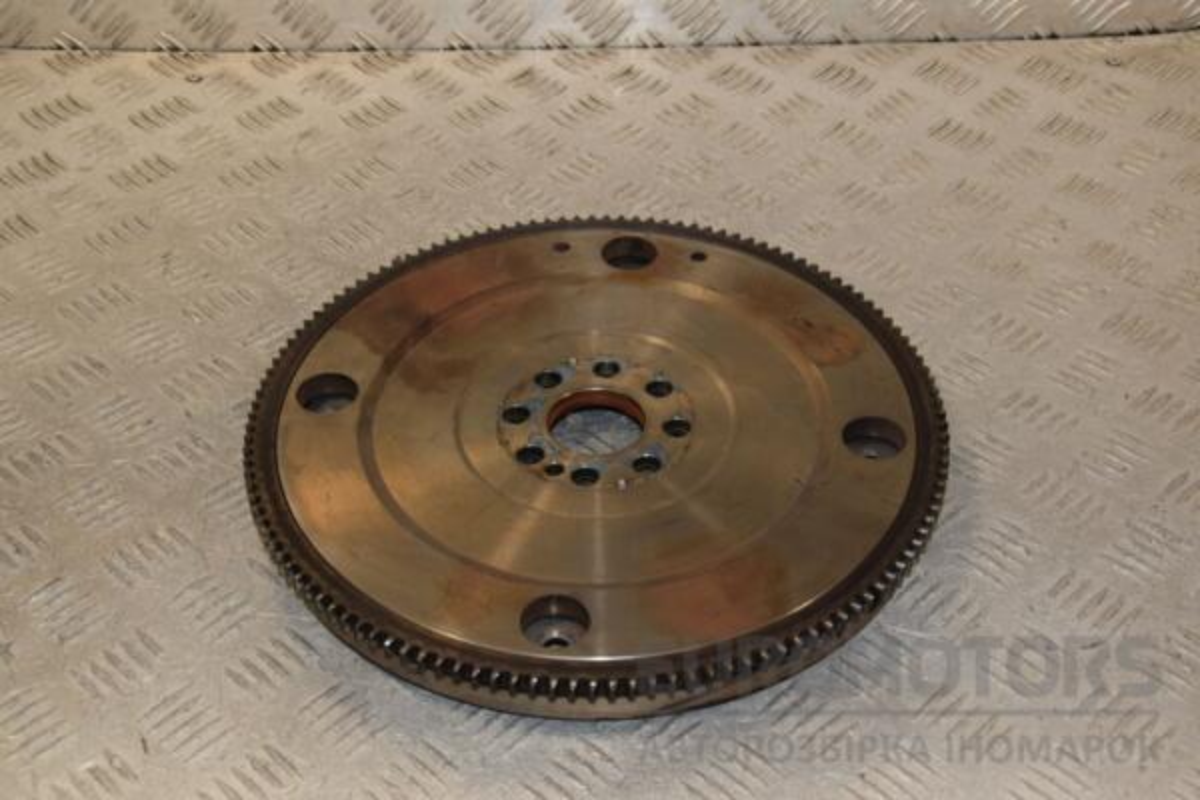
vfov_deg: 25.8
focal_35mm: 52
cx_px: 600
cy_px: 400
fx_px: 1750
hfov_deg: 37.9
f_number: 8
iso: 800
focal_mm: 35
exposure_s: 1/200
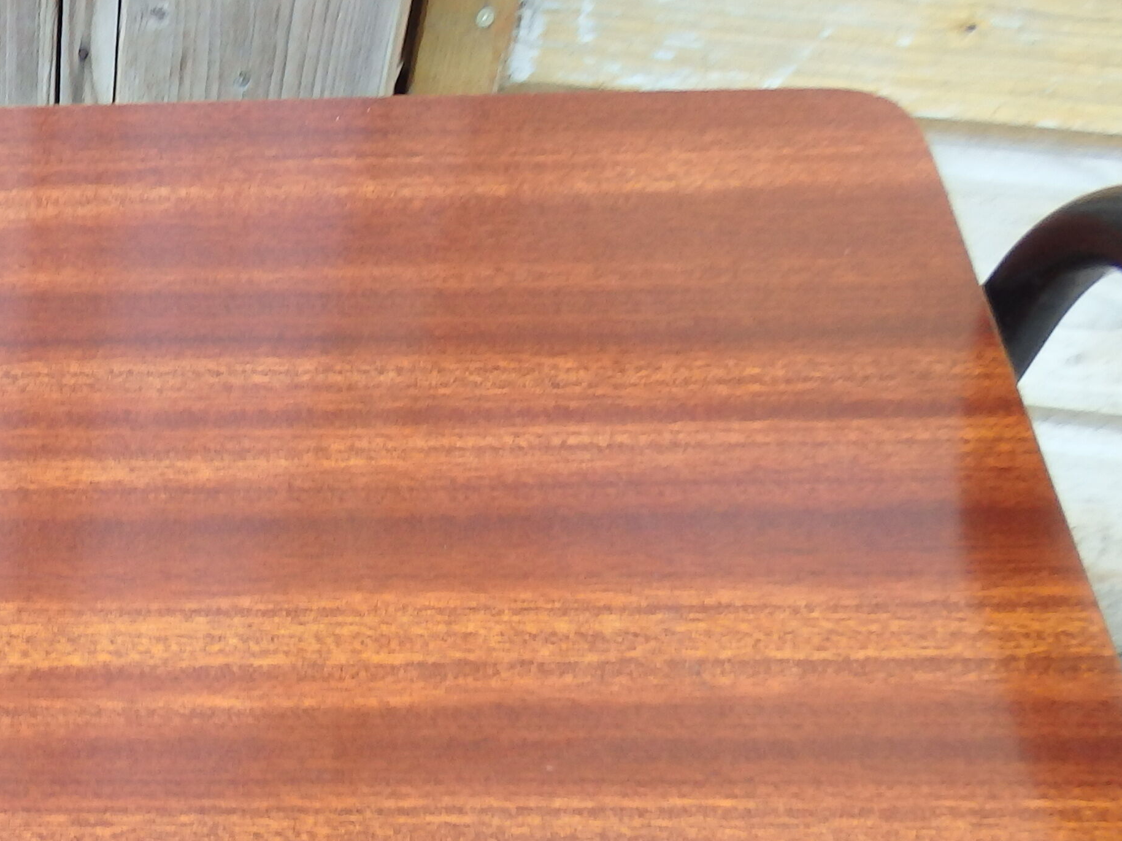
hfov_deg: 27.5
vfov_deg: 21.6
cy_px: 1013
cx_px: -179
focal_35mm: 63
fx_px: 2042
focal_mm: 4.5
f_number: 3
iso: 125
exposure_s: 1/40
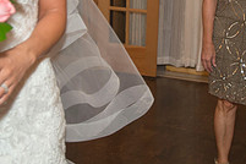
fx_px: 512
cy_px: 0
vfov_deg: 17.7
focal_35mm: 75
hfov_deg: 26.8
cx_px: 169
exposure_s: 1/80
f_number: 2.8
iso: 640
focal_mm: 26
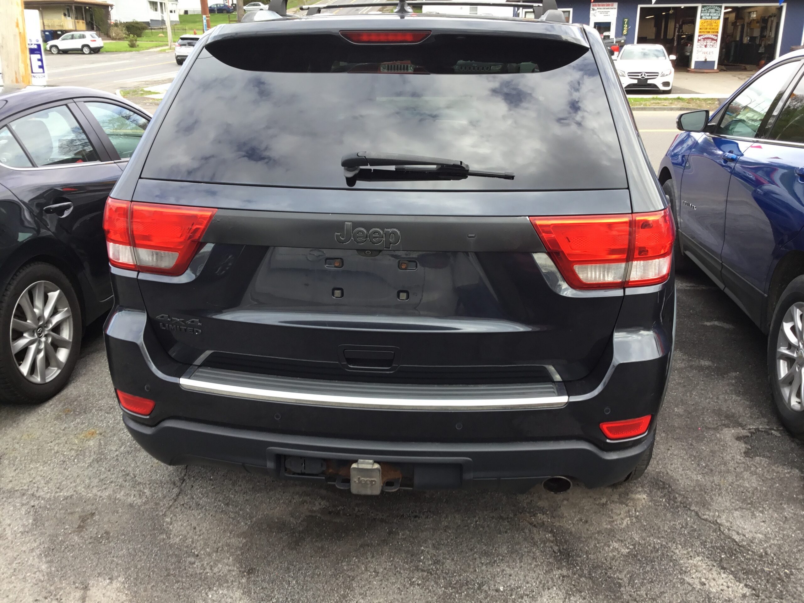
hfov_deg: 58.4
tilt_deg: -21.7
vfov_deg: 45.4
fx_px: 720
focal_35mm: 31
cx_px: 402
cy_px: 302
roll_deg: +0.2
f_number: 2.4
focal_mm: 3.3
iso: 25
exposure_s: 1/131
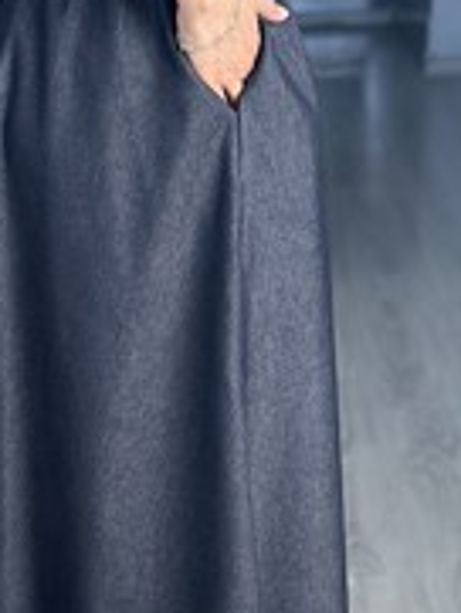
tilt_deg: -31.8
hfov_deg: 11.1
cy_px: 427
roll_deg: +0.8
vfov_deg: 14.7
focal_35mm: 134
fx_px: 2377
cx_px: 136
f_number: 1.78
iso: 100
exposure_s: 1/161
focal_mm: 6.86
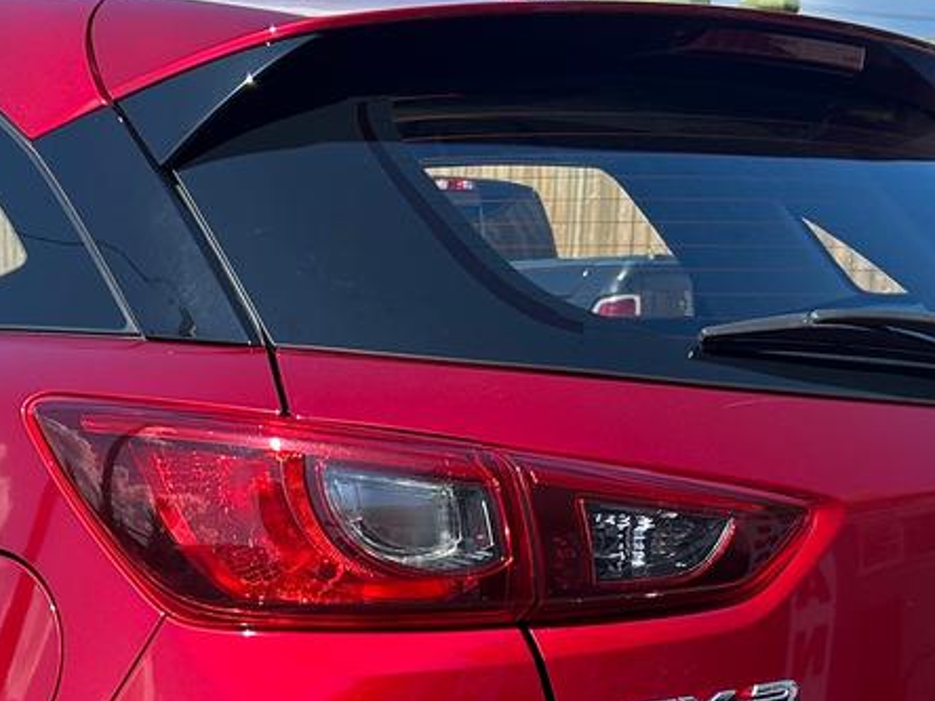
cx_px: 297
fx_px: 2026
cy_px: 813
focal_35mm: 75
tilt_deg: -13.3
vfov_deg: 18.7
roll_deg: -0.3
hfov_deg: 25.8
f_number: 1.5
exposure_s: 1/1575
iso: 50
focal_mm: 5.7
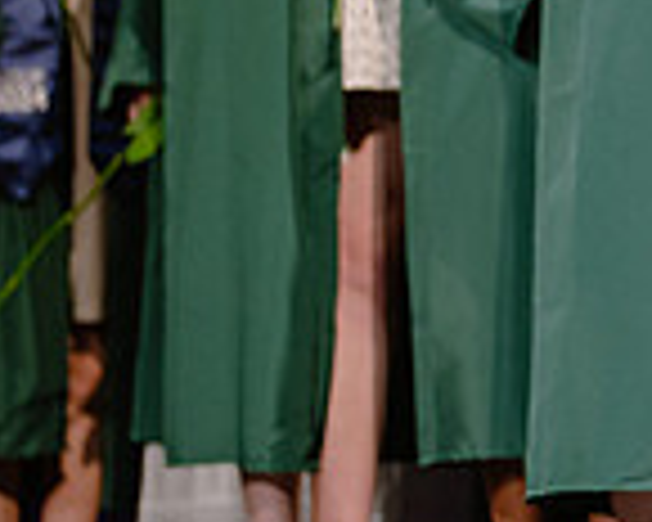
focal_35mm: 239
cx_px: 1159
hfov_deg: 7.8
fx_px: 4612
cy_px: -26
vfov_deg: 6.4
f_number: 1.2
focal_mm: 50
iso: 640
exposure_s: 1/320
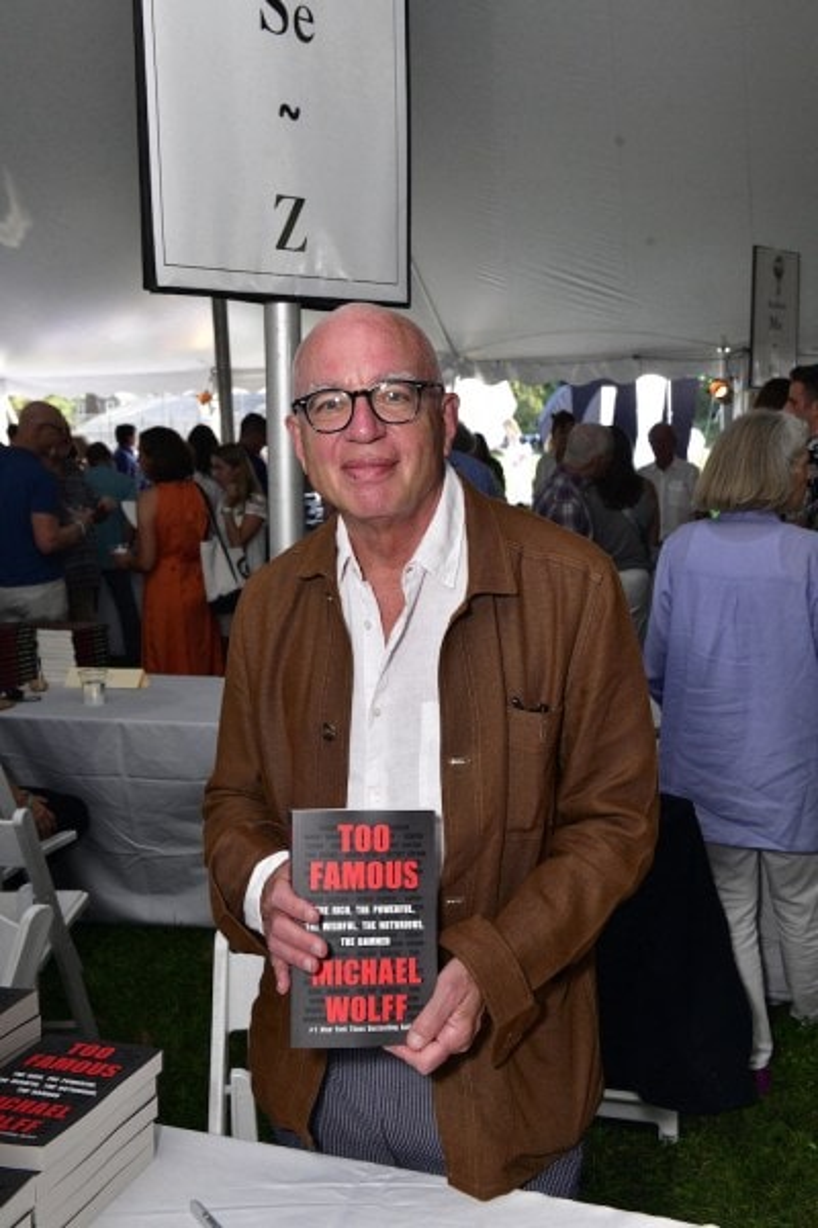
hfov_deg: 33.4
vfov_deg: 48.5
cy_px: 614
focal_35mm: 40
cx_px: 409
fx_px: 1363
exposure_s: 1/250
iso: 2000
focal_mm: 40
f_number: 8
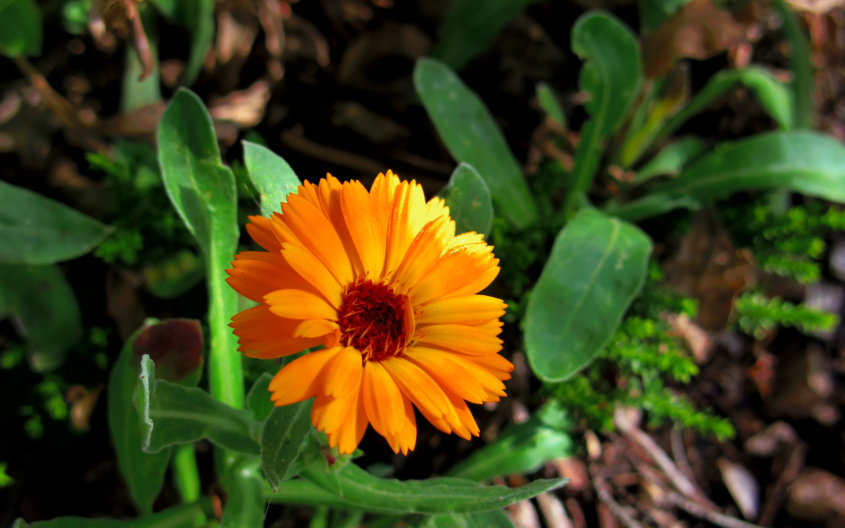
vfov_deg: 25.8
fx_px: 1151
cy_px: 292
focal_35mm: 50
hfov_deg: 40.3
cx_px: 423
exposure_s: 1/1000
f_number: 3.2
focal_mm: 8.5
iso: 125
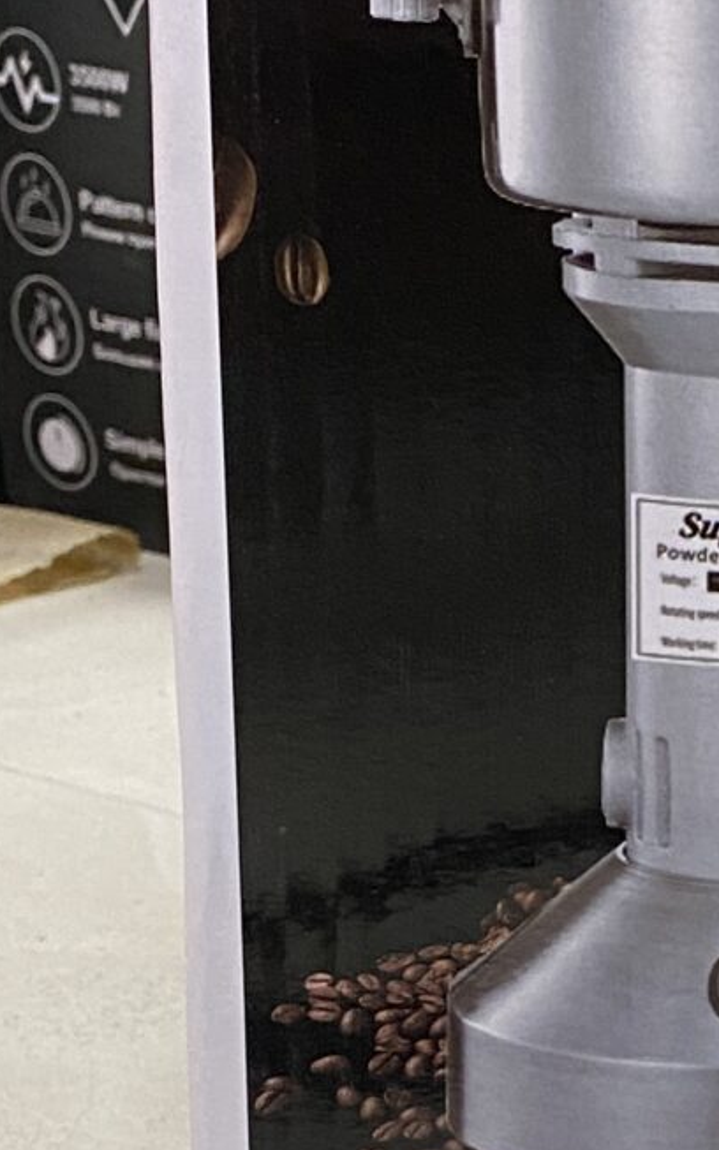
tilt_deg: -17.4
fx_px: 3387
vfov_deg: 19.1
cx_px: 1258
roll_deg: -4.8
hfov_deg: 11.3
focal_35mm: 108
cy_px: 912
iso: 160
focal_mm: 4.25
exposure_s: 1/51
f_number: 1.8
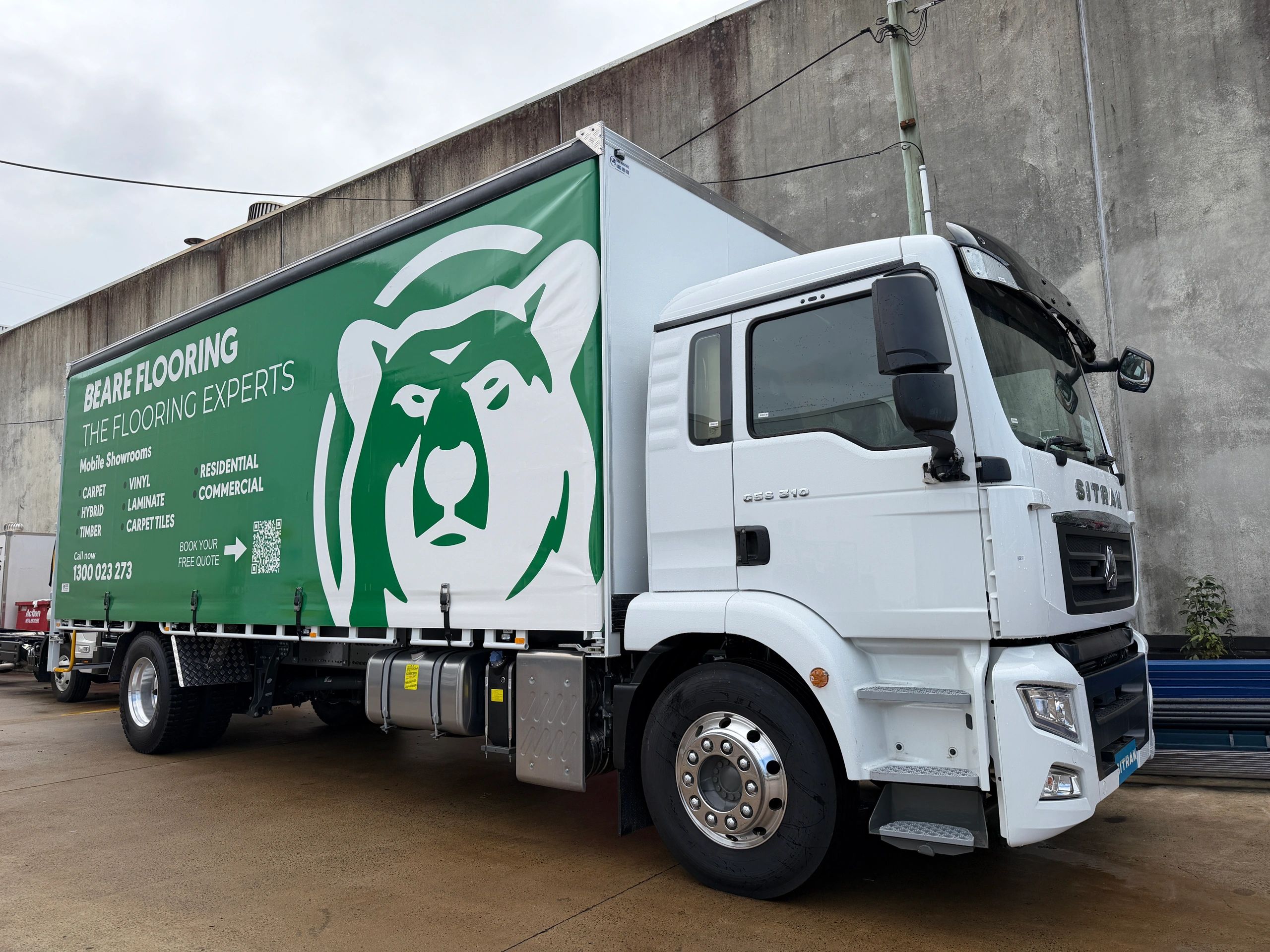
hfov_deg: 71.6
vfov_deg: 56.8
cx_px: 635
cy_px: 476
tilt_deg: +4.5
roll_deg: +2.1
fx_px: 881
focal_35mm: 24
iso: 100
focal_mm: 6.76
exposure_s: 1/3425
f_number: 1.78
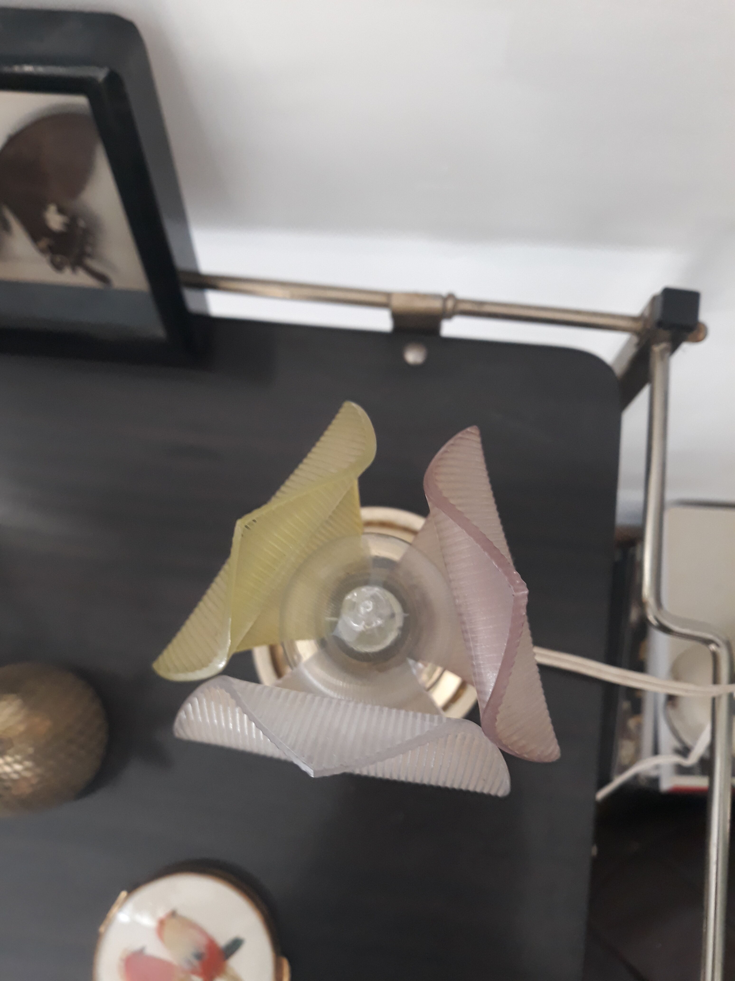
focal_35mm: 27
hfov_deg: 51.4
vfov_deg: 65.3
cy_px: 490
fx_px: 764
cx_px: 368
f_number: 1.7
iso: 160
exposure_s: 1/50
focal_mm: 3.71
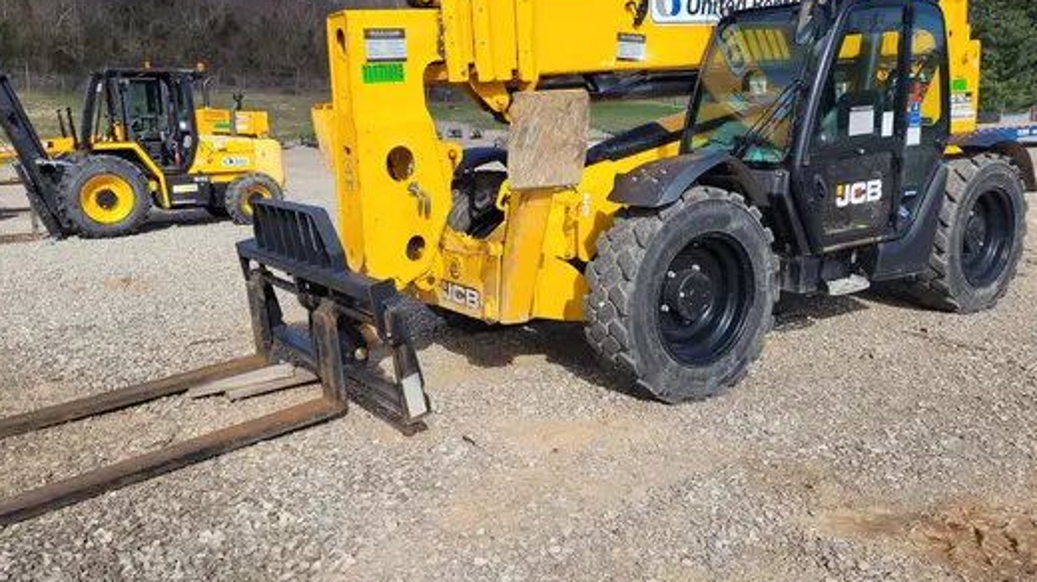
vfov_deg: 38.8
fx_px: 825
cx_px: 493
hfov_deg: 64.3
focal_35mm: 30
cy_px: 258
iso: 40
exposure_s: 1/2359
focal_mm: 5.4
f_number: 1.8
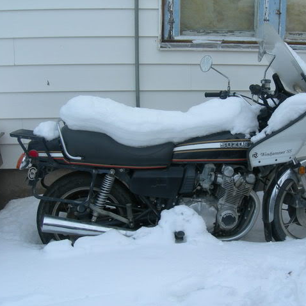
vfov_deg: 37.6
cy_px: 153
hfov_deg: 37.3
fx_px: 450
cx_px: 197
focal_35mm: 45
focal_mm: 7.8
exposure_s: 1/348
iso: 50
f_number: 4.8
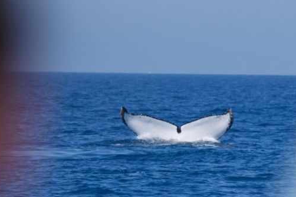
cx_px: 171
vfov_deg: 4.3
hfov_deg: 6.5
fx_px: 2621
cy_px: 109
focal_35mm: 319
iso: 1250
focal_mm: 200
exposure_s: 1/3200
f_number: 8
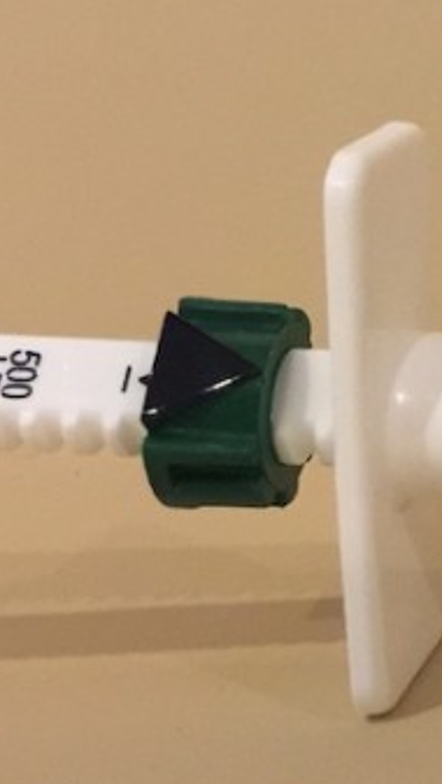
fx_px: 1997
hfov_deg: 10.7
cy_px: 333
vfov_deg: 22.2
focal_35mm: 96
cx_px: 1084
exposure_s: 1/15
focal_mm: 4.15
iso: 125
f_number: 2.2
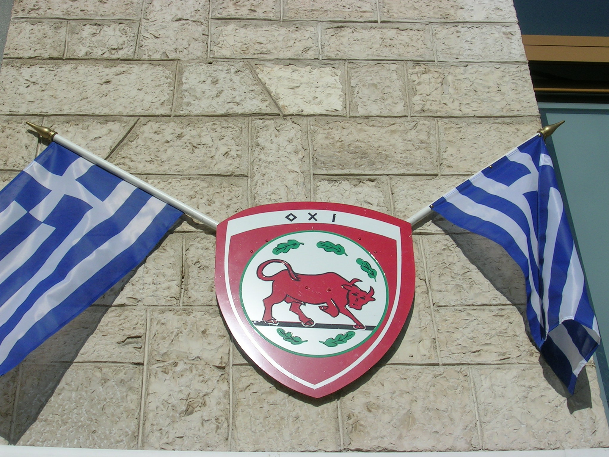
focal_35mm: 65
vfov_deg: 22.6
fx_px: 1144
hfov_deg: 29.8
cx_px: 304
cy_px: 228
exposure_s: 1/753
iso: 50
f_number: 5.9
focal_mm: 9.9
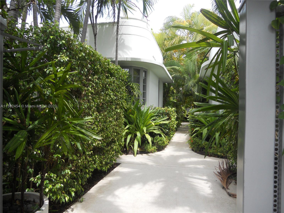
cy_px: 106
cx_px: 142
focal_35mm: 27
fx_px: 222
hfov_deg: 65.3
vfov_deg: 51.4
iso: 80
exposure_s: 1/320
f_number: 3.2
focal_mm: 4.9
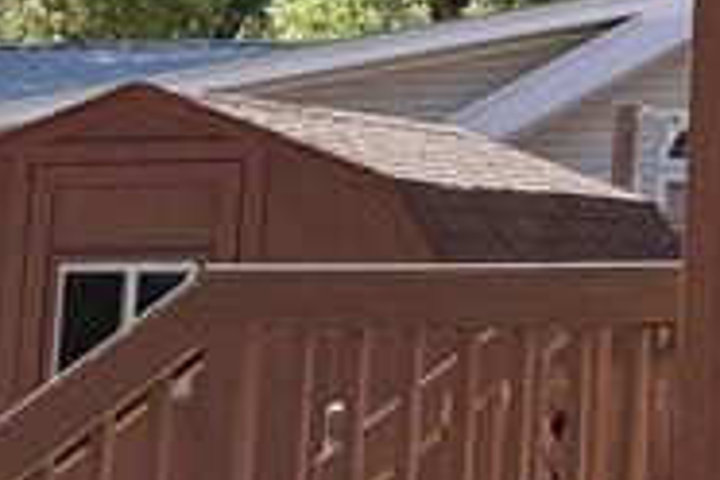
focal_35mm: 149
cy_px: -178
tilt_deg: +7.3
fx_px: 2980
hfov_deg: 11.0
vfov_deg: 9.0
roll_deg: +0.3
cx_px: 1881
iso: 50
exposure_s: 1/601
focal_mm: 5.96
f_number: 1.6
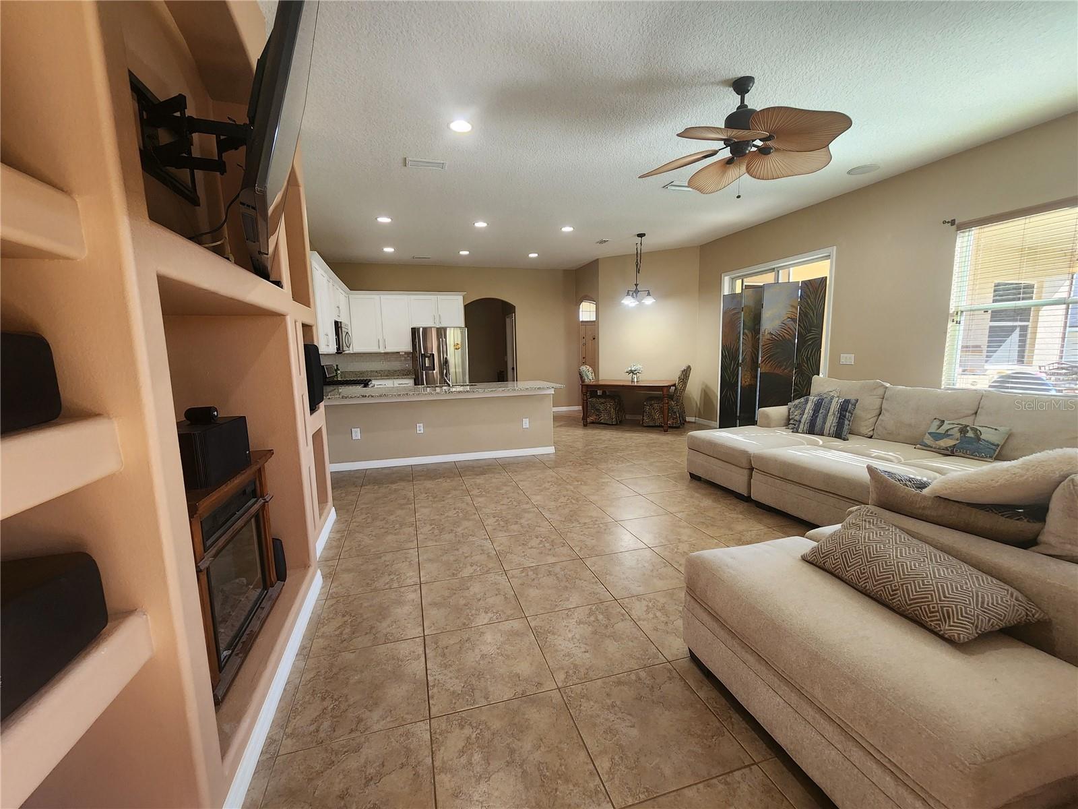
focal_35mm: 13
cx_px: 539
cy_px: 404
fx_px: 405
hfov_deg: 106.2
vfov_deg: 89.9
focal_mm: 2.2
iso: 200
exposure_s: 1/60
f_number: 2.2
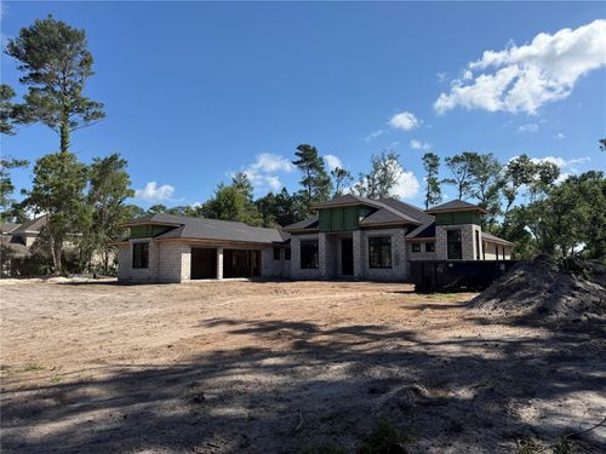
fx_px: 420
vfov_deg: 56.8
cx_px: 303
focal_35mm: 24
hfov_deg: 71.6
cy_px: 227
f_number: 1.78
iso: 80
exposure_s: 1/4975
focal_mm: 6.76
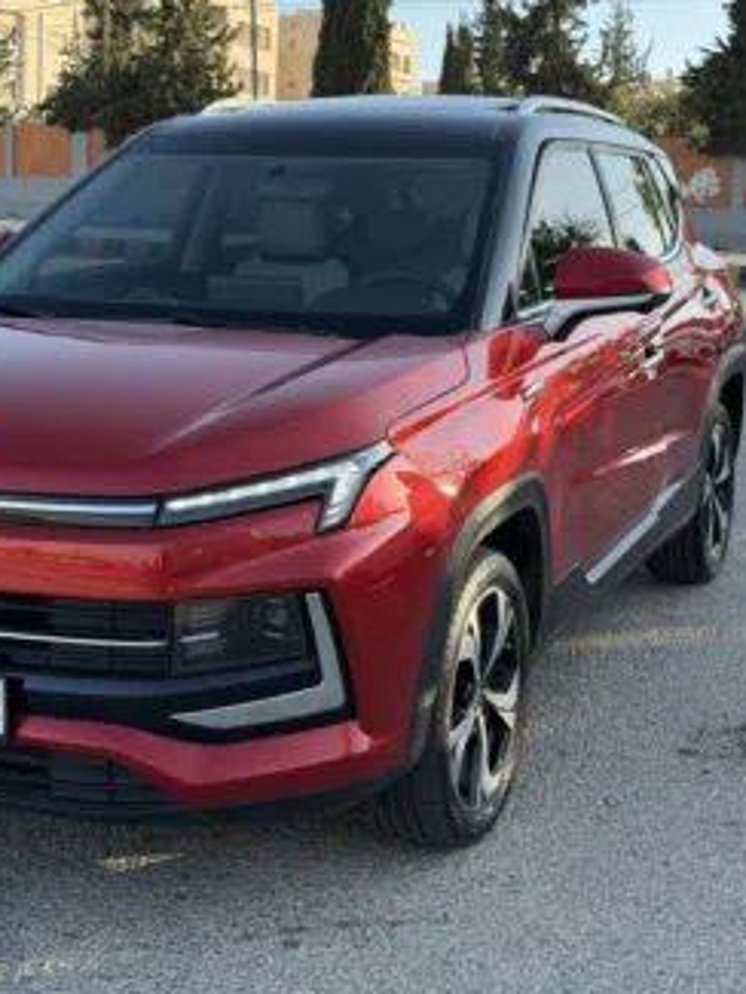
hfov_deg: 24.8
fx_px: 1694
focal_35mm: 59
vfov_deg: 32.6
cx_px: 318
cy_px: 385
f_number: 1.78
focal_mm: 6.76
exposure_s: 1/1575
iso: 80
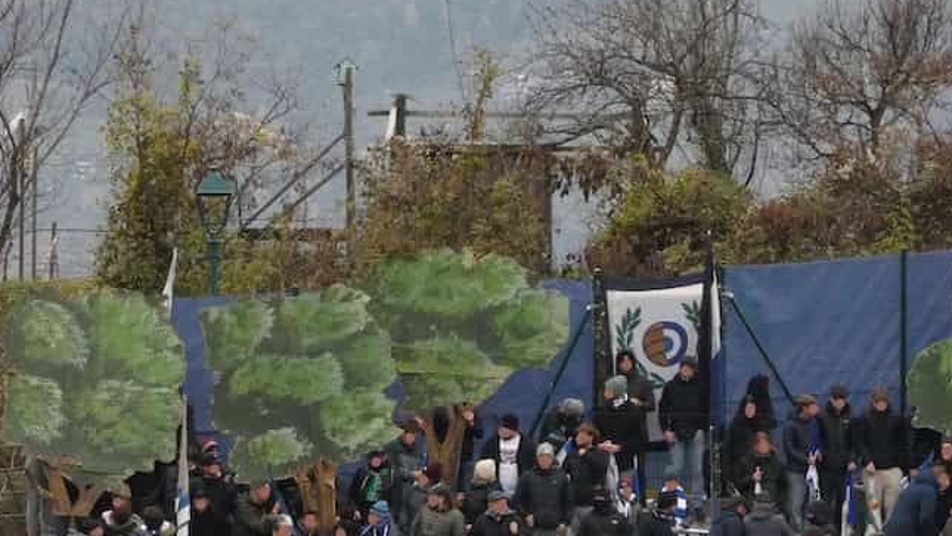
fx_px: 7523
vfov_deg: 4.1
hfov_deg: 7.2
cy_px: 385
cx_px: 686
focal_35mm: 298
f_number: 5.4
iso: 500
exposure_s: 1/250
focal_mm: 26.3
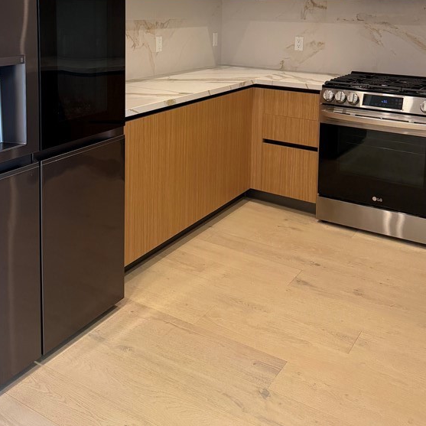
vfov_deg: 40.5
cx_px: 181
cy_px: 66
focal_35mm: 39
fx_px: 543
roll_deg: -0.7
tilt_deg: -6.3
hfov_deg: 42.7
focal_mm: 6.76
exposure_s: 1/120
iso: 250
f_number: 1.78
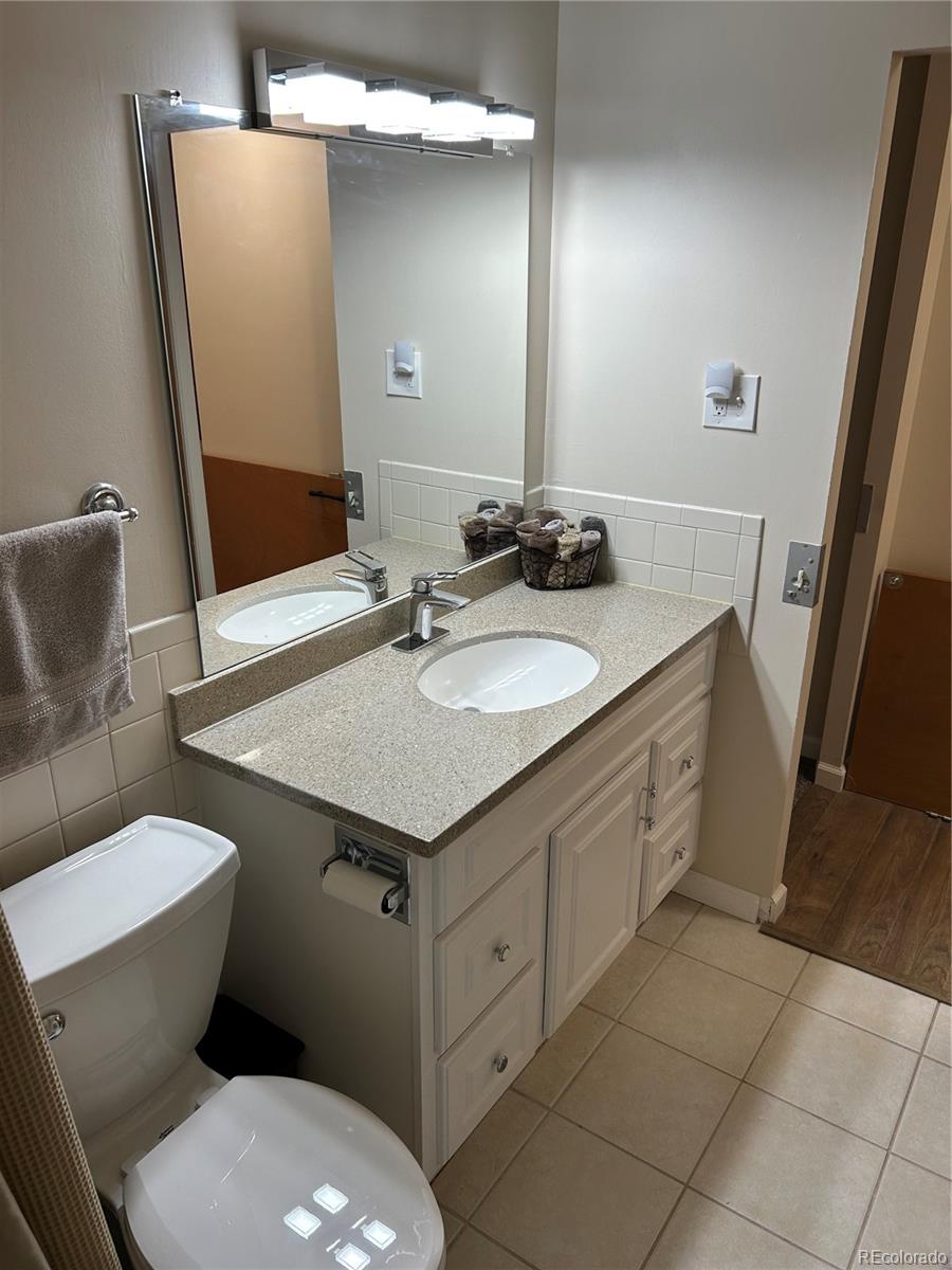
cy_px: 635
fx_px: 953
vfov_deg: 67.3
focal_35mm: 26
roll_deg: -3.1
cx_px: 476
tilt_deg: -20.8
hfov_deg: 53.1
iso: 50
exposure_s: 1/120
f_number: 1.5
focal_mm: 5.7
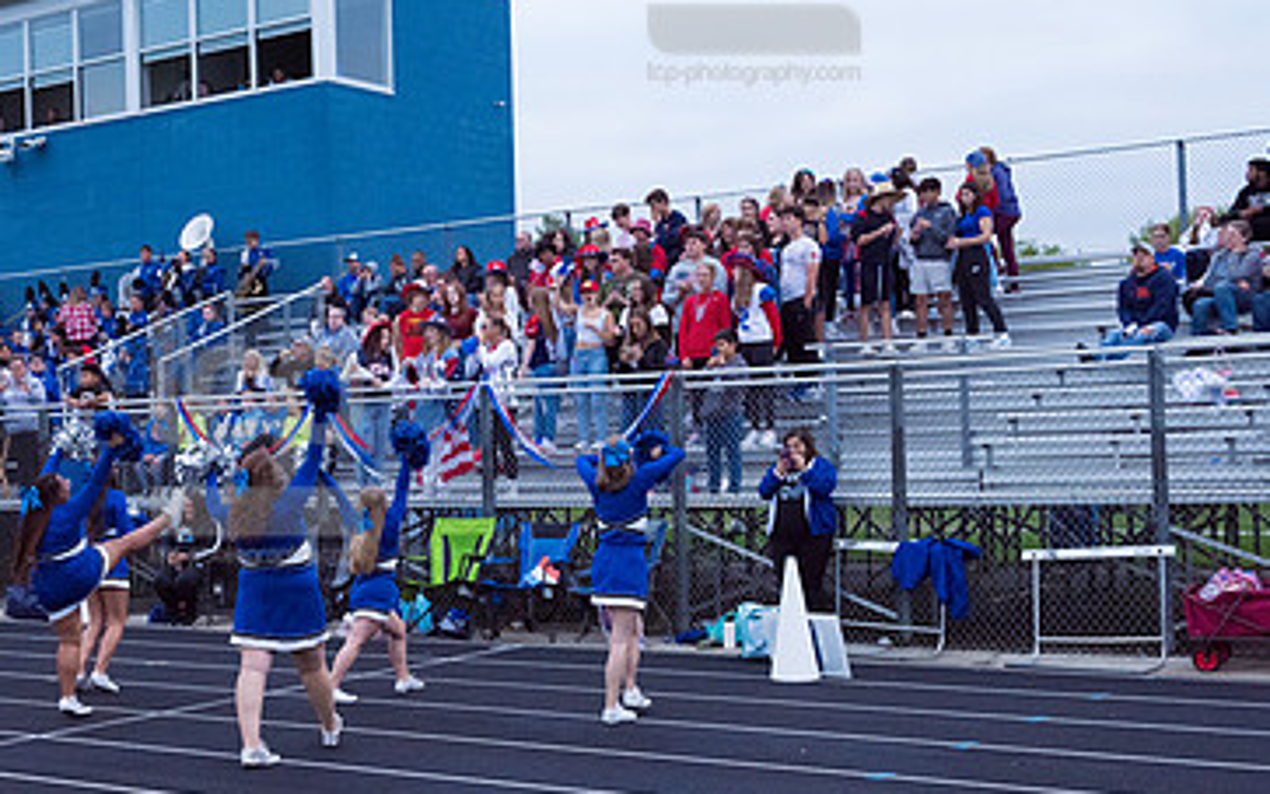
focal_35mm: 57
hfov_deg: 34.6
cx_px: 259
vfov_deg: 22.7
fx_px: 1973
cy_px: 442
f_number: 6.3
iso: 3200
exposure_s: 1/500
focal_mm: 35
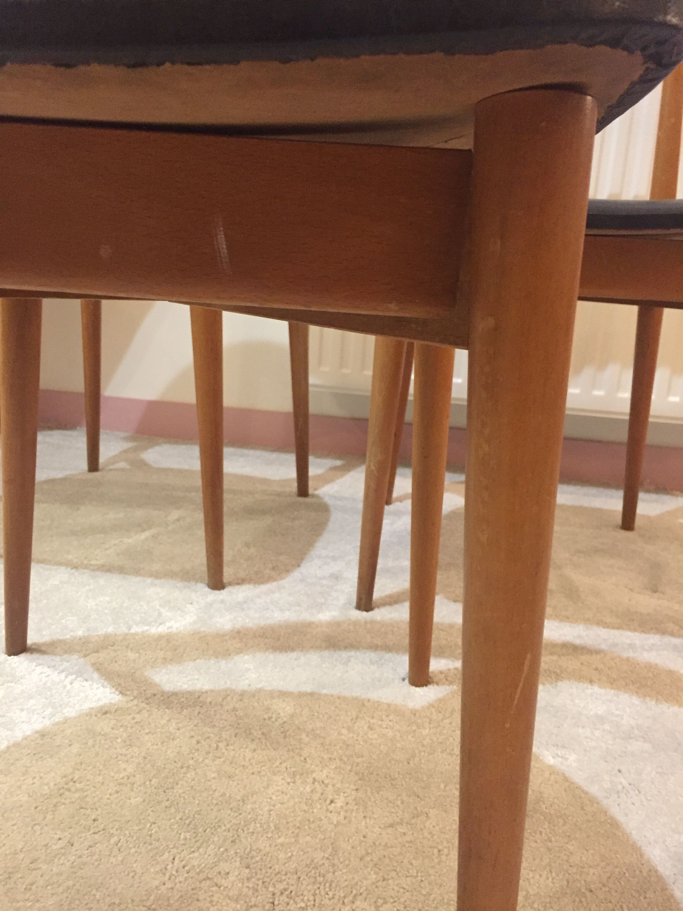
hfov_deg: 48.2
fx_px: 763
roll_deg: -2.9
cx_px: 342
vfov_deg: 61.7
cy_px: 456
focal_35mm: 29
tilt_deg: -12.4
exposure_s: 1/17
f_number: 2.2
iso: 320
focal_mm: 4.15
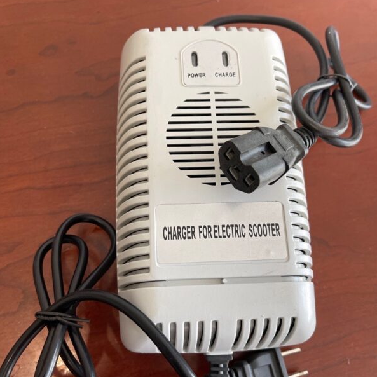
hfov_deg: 52.5
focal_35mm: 31
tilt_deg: -74.1
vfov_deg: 52.5
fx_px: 382
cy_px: 205
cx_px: 188
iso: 125
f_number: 1.6
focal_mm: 5.1
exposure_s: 1/121
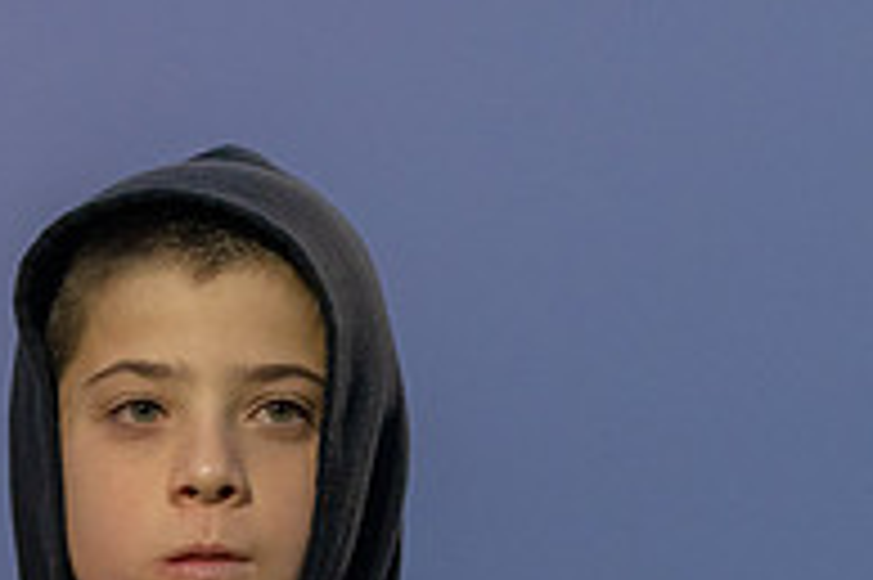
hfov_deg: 4.9
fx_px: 10128
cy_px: 624
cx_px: 438
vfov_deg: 3.3
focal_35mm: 418
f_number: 3.2
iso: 2500
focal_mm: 121
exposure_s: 1/1000
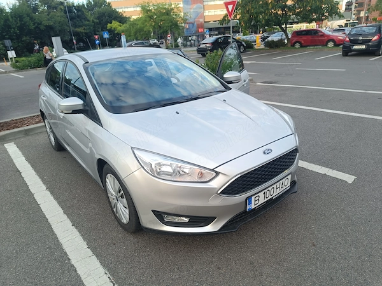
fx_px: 265
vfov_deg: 56.8
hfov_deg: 71.6
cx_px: 191
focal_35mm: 24
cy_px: 143
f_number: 1.8
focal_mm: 5.59
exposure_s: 1/100
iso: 64
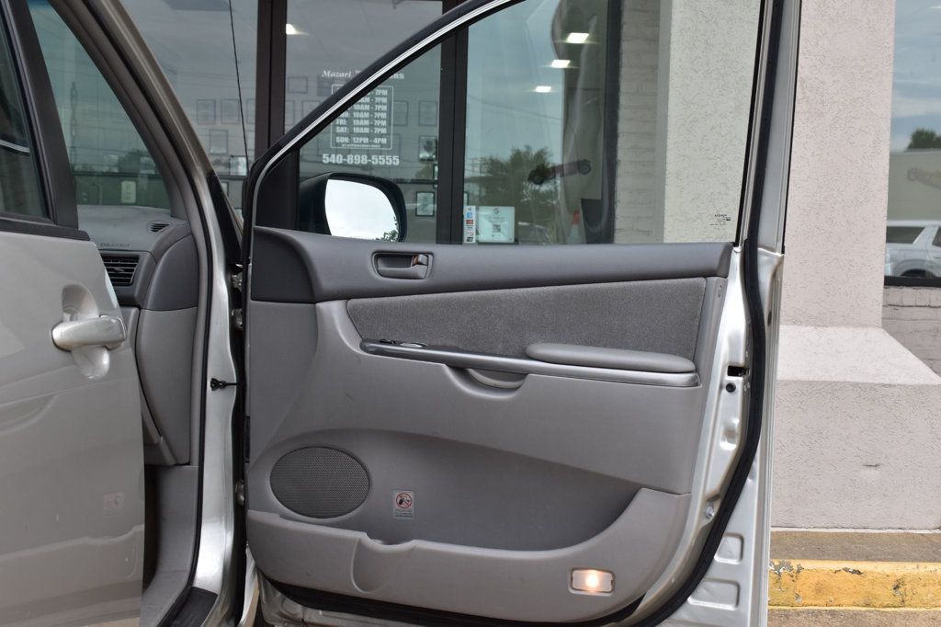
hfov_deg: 43.6
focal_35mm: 45
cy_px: 314
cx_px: 470
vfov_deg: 29.8
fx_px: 1176
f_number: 9
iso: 400
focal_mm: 30
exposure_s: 1/160
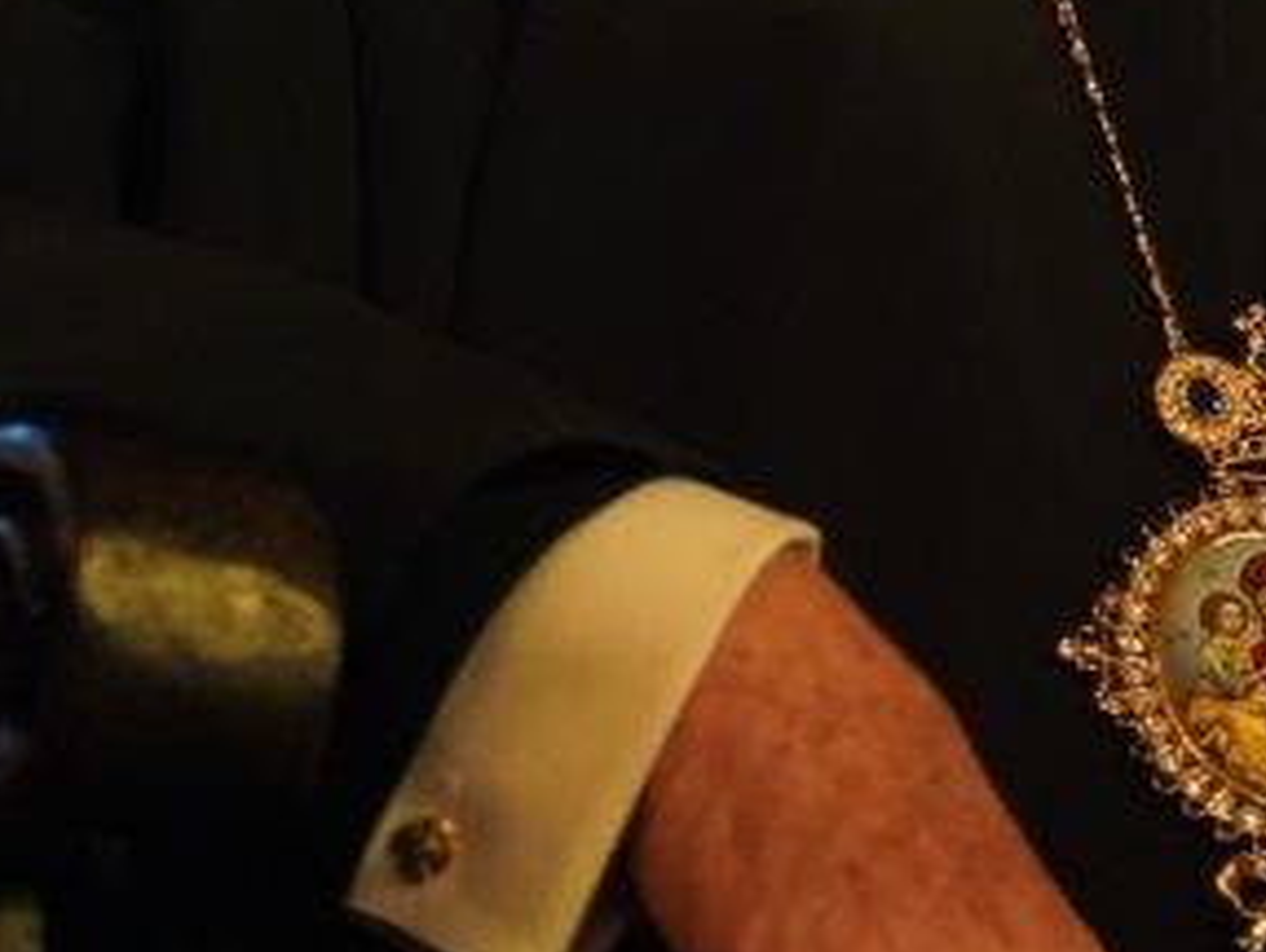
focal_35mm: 233
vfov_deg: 6.3
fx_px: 8532
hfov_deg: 8.4
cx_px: 1725
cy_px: -531
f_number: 4
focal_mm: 68
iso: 6400
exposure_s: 1/160
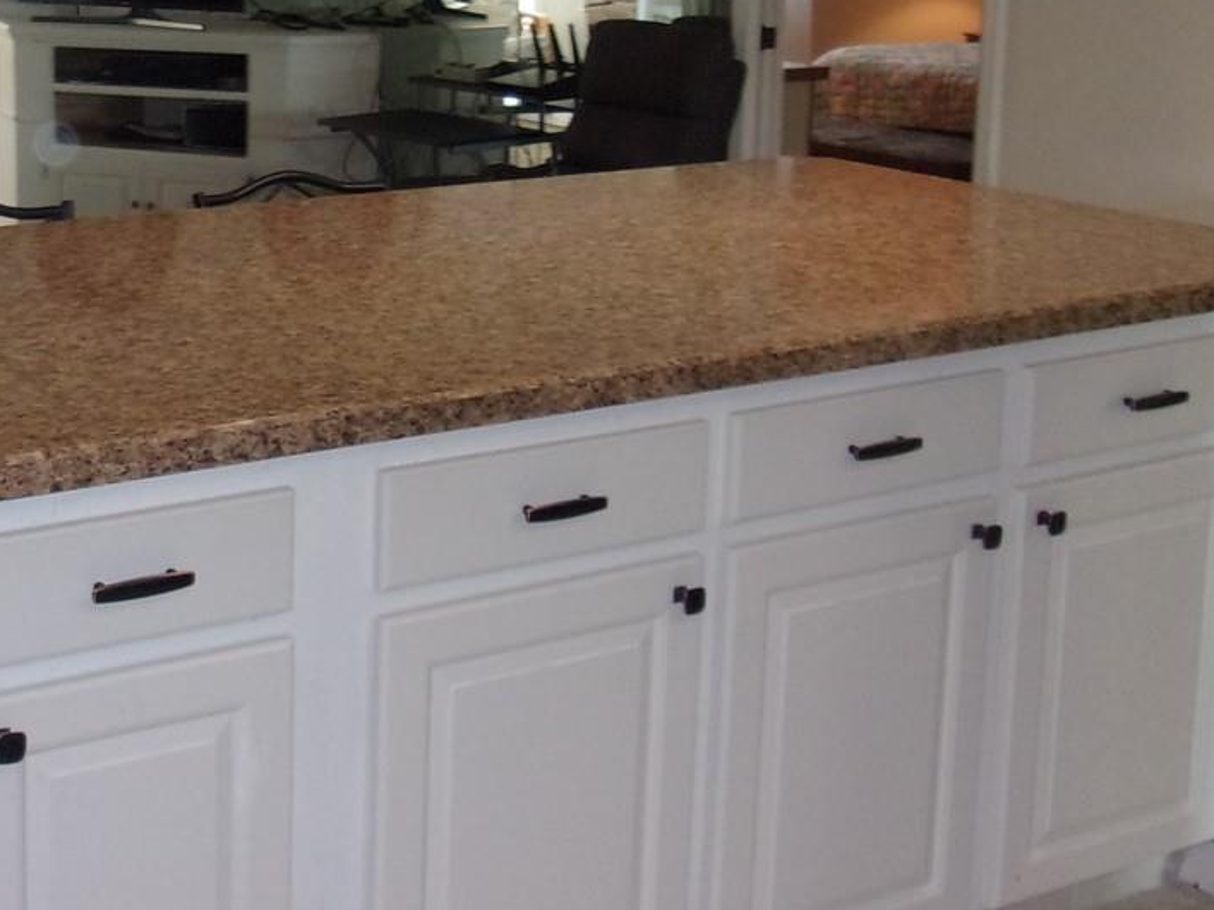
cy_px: 214
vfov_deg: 23.7
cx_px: 297
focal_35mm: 61
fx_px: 2139
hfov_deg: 31.1
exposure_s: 1/34
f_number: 3
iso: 200
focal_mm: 4.9
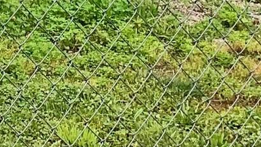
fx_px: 1177
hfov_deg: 12.1
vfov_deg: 6.7
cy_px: -216
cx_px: -124
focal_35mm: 170
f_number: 2.4
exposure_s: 1/304
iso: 25
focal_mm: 3.3
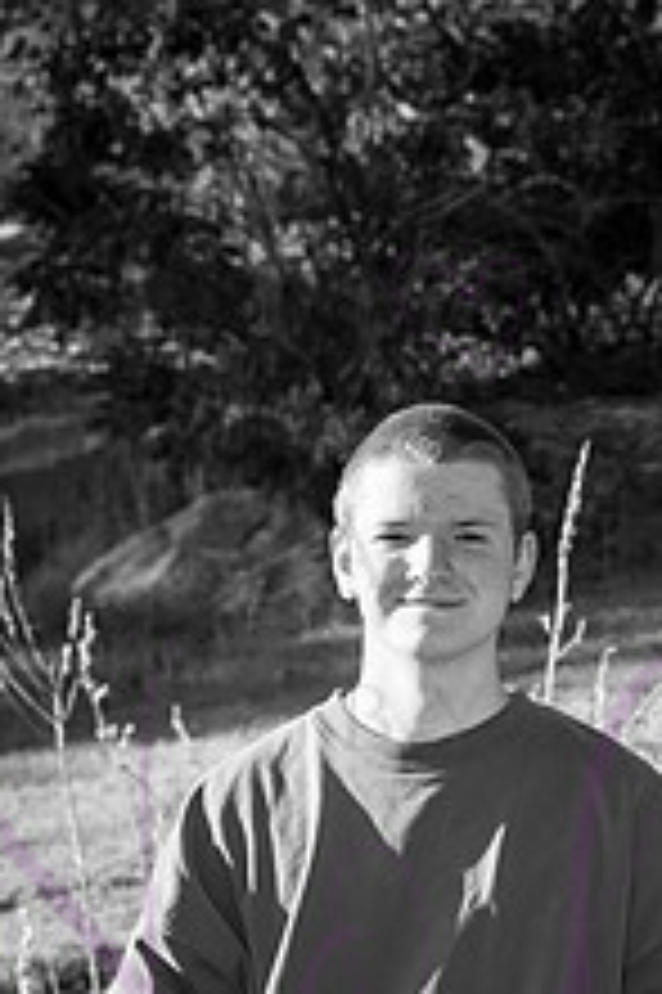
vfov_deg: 12.6
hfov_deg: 8.4
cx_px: 477
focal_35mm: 163
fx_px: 4503
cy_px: 711
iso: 400
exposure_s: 1/500
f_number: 8
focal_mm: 80
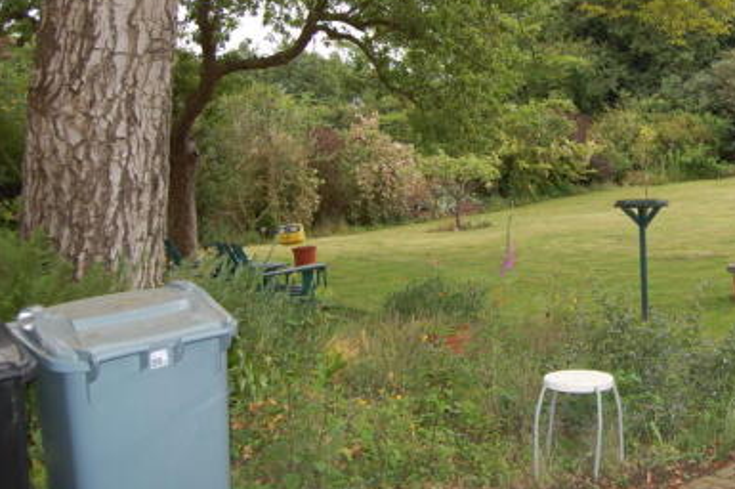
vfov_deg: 28.8
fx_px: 938
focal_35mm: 46
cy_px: 128
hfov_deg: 41.2
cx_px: 577
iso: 360
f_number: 5.6
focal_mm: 18
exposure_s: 1/500
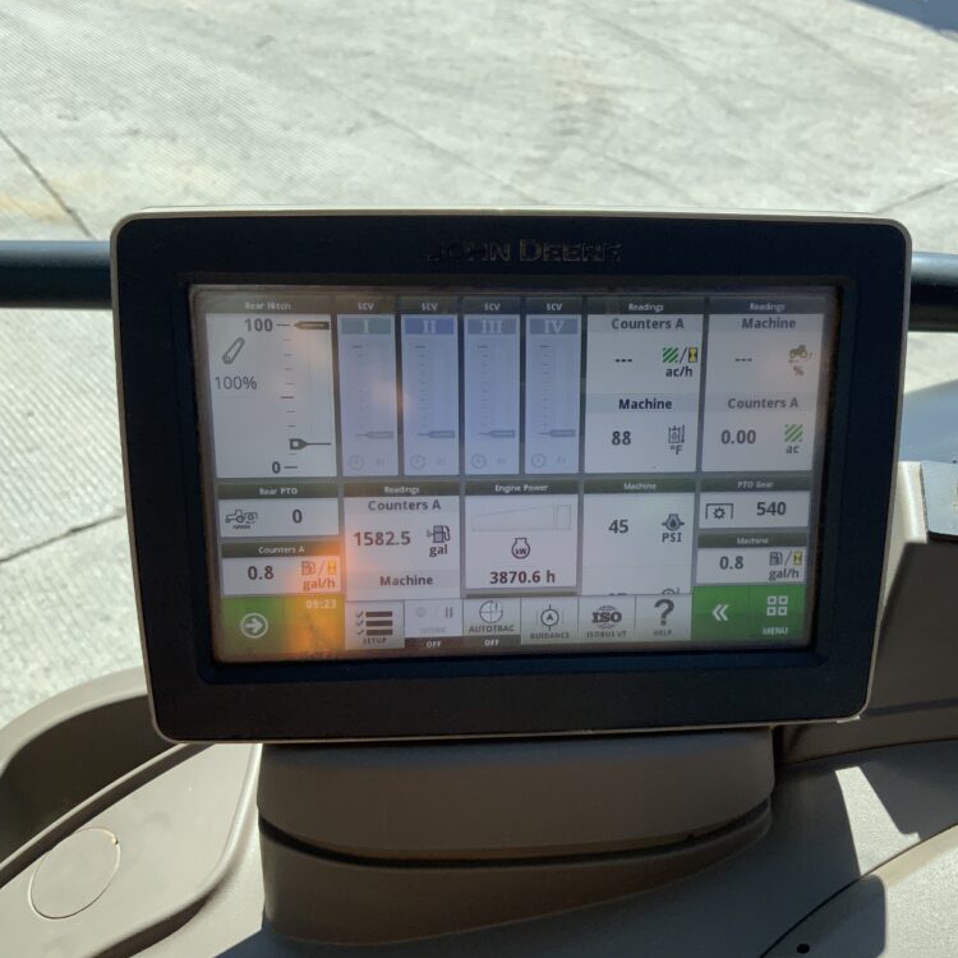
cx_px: 542
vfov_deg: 47.2
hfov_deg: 47.1
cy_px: 484
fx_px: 1096
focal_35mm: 35
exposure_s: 1/770
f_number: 1.8
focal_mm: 3
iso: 16
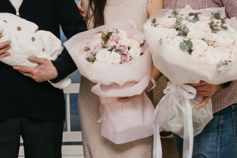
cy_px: 26
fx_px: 698
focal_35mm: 106
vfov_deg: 12.8
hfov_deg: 19.0
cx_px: 31
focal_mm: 40
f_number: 4
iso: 160
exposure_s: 1/160
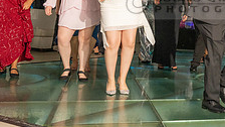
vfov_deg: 18.0
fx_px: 388
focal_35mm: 65
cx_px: 205
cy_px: -5
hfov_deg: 30.8
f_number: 4
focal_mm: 24
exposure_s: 1/160
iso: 1000
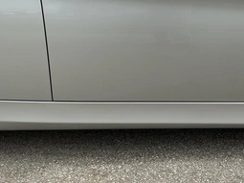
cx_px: 177
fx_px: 310
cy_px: 43
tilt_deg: -14.8
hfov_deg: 41.9
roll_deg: +0.3
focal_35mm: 44
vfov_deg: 32.2
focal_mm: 3
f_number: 1.8
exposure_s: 1/2141
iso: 25
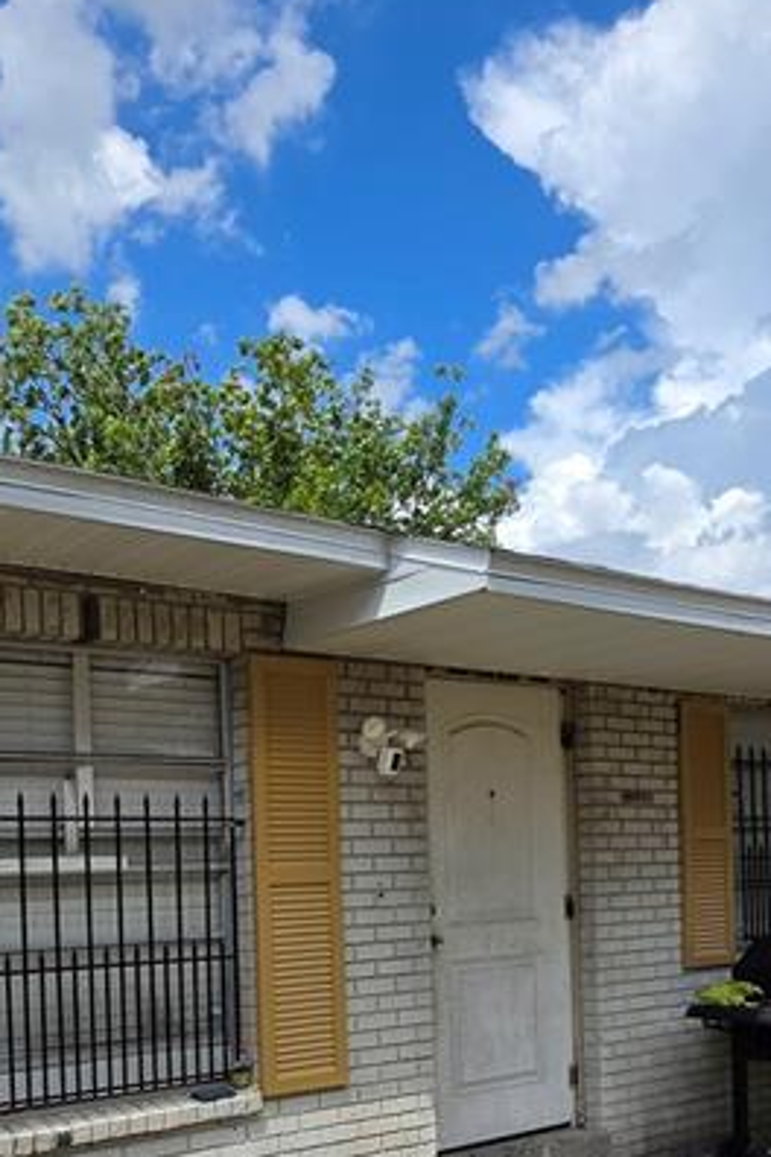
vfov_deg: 51.6
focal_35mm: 35
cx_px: 304
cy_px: 897
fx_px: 1124
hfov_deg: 37.7
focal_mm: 2.2
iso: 32
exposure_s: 1/2346
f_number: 1.9
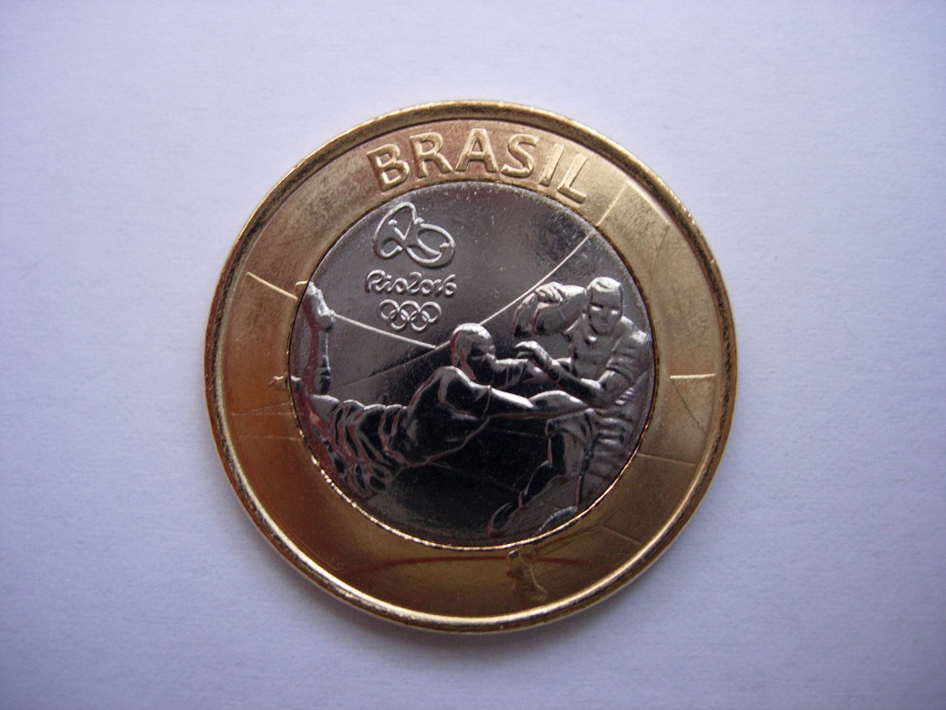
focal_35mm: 38
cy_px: 355
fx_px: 1039
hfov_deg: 49.0
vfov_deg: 37.7
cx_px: 473
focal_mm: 7.8
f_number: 2.8
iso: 125
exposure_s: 1/32
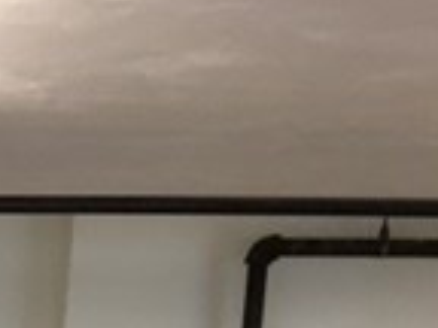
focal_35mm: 129
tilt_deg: -7.9
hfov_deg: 12.9
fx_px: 1632
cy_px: 680
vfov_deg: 10.5
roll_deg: -2.7
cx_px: -487
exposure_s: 1/15
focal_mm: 4.15
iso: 40
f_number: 2.2
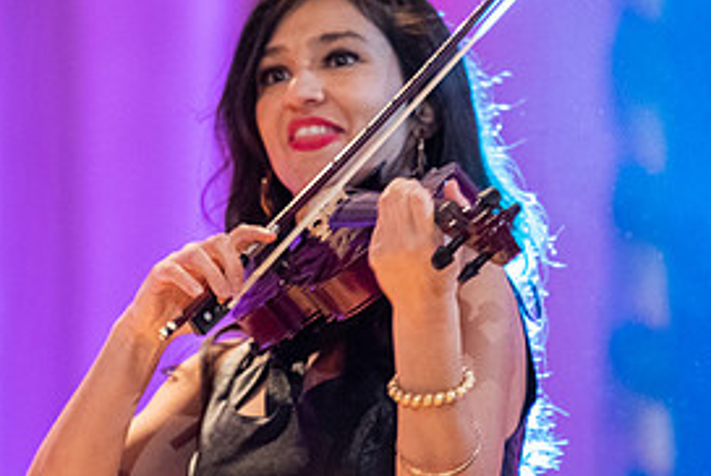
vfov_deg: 3.0
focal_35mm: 462
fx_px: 9134
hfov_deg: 4.5
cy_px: 165
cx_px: 471
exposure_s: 1/200
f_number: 2.8
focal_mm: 200
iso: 2000
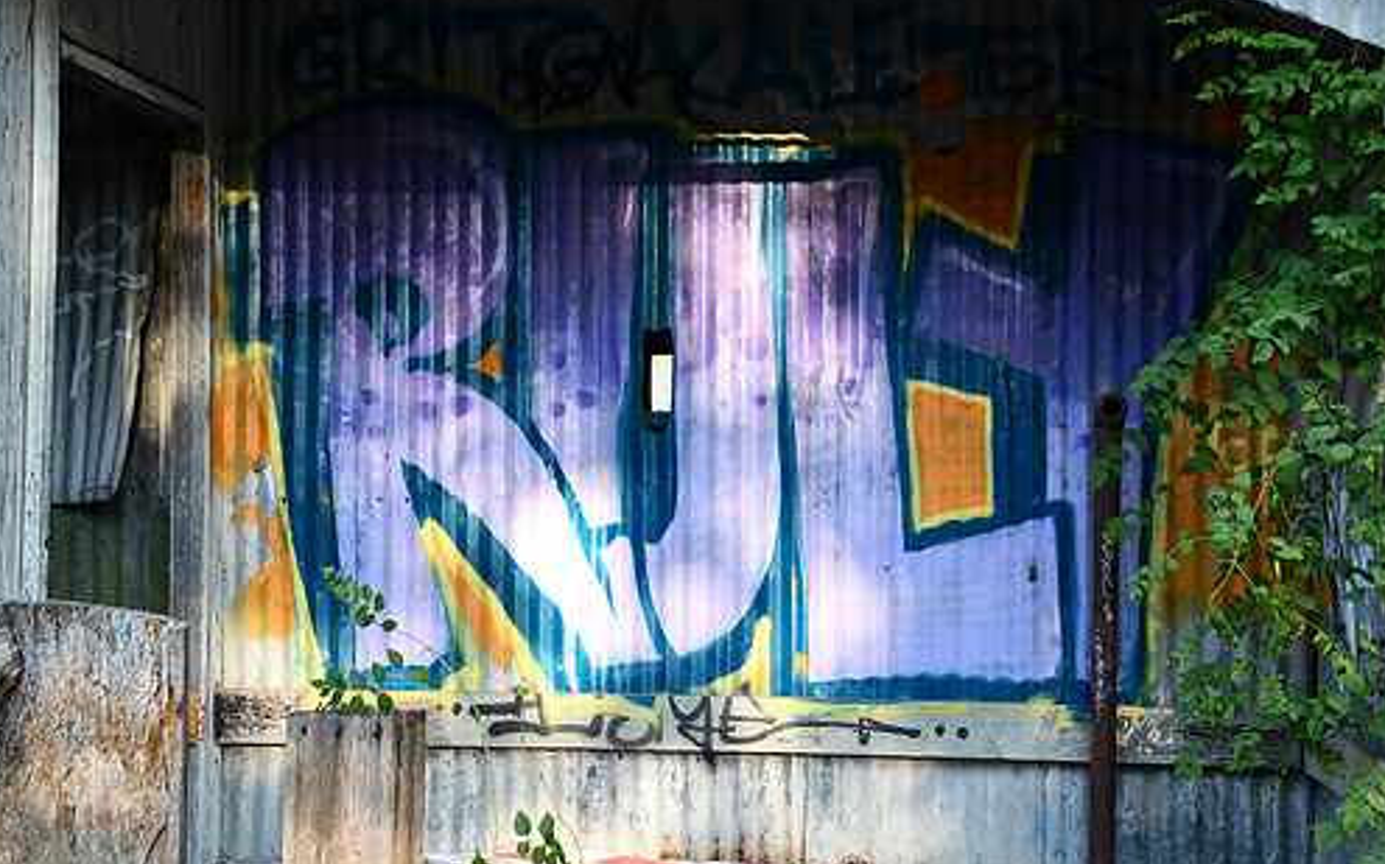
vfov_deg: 23.5
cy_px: 432
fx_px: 2075
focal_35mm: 55
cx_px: 747
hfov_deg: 36.9
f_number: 5
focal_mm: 31
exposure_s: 1/250
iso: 400
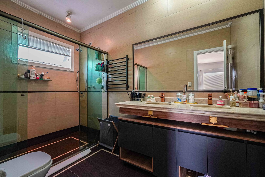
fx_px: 110
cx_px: 132
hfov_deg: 100.4
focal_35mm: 15
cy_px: 88
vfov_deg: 77.3
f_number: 5.6
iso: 640
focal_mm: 10
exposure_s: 1/20
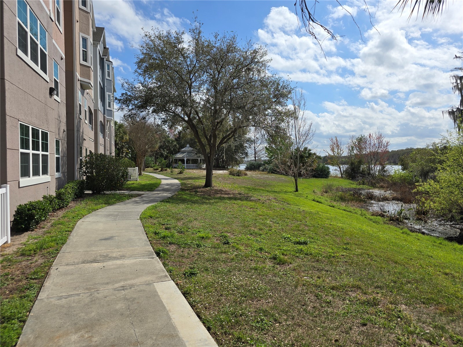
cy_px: 174
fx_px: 308
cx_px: 232
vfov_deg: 58.9
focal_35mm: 23
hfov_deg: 73.9
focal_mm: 6.3
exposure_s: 1/1521
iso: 12
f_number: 1.7
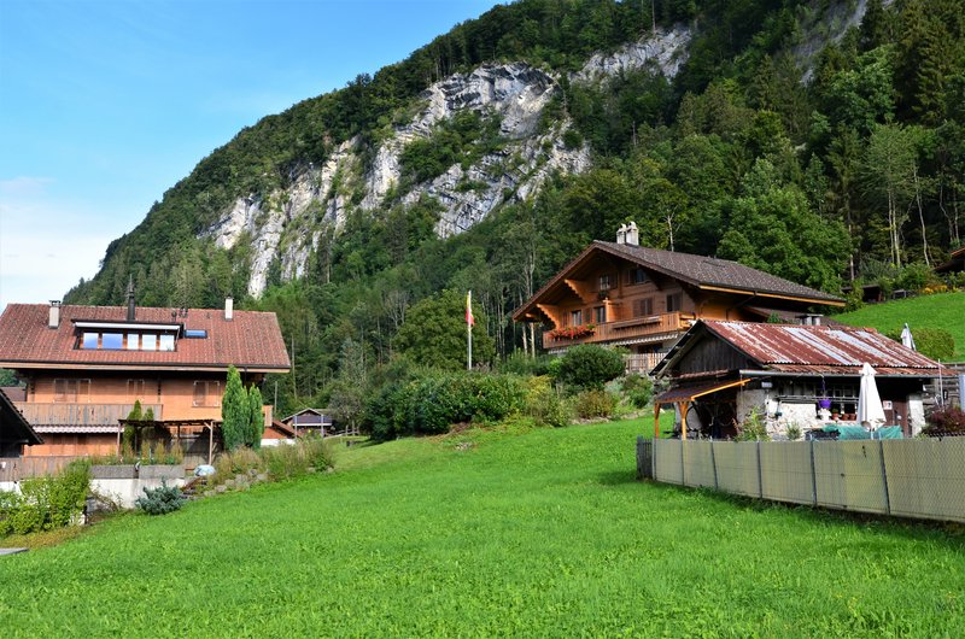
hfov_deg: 49.6
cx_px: 482
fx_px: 1043
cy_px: 320
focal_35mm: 39
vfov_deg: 34.1
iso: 320
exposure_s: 1/125
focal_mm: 26
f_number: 9
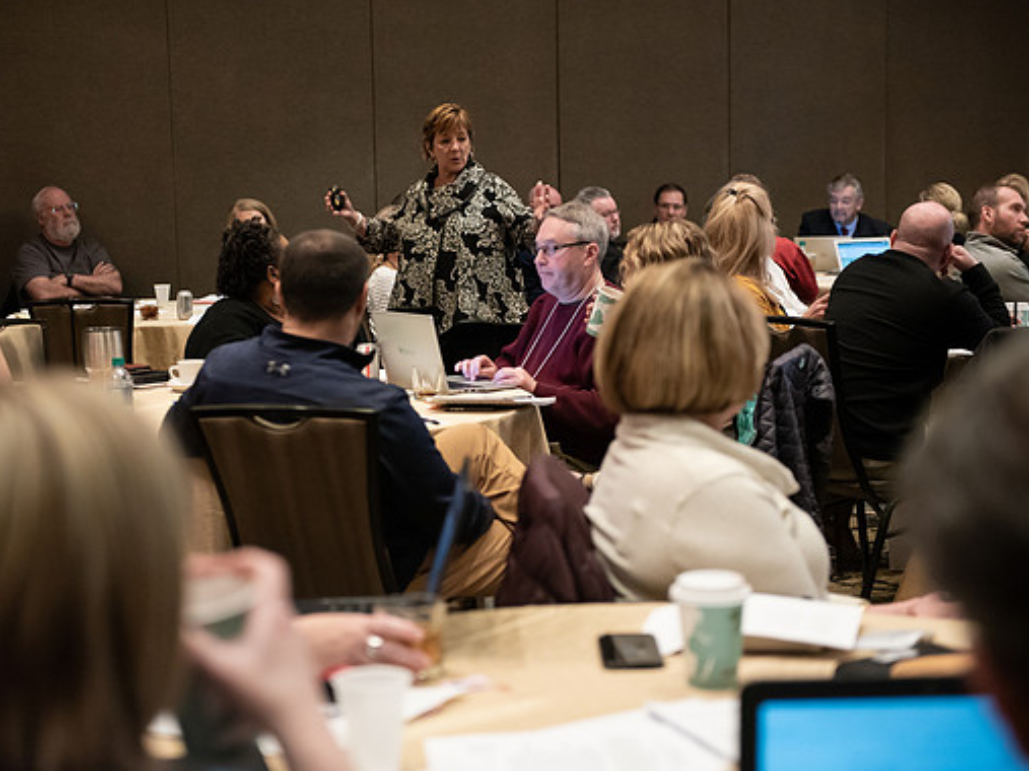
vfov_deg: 22.2
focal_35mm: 66
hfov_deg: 29.4
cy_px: 384
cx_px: 463
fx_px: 1961
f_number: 3.2
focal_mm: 60
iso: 4000
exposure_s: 1/160
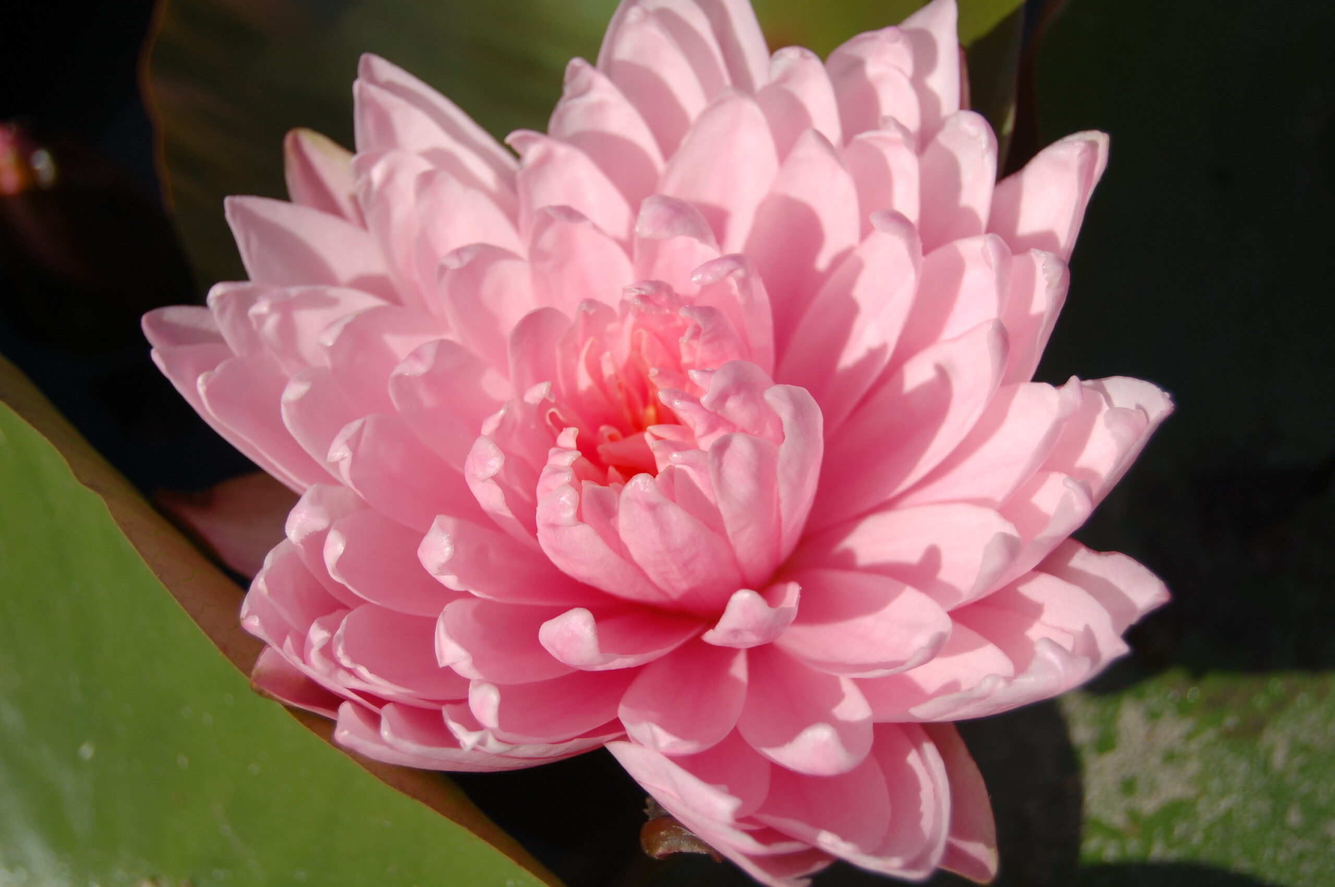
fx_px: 2668
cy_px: 444
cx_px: 668
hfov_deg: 28.1
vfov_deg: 18.9
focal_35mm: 72
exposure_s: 1/1250
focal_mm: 48
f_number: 5.6
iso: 200
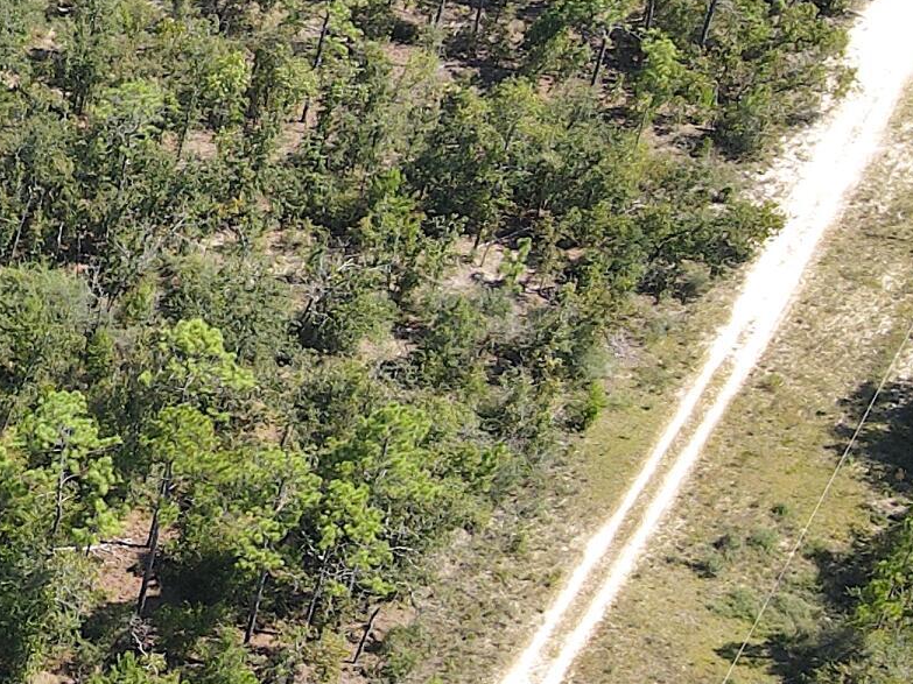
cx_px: -494
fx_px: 2426
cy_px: 280
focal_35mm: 92
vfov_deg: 16.0
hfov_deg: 18.6
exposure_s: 1/320
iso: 100
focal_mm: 4.5
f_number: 2.8
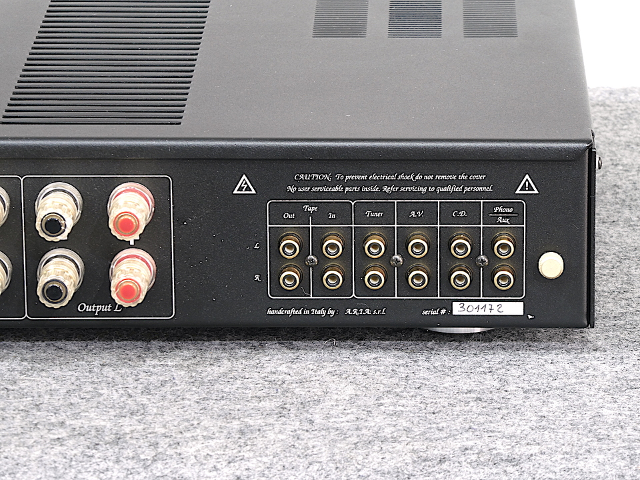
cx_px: 320
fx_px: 3698
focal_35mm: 200
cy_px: 240
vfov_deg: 7.4
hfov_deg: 9.9
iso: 100
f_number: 5.6
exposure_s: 1/1.6
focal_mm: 35.8
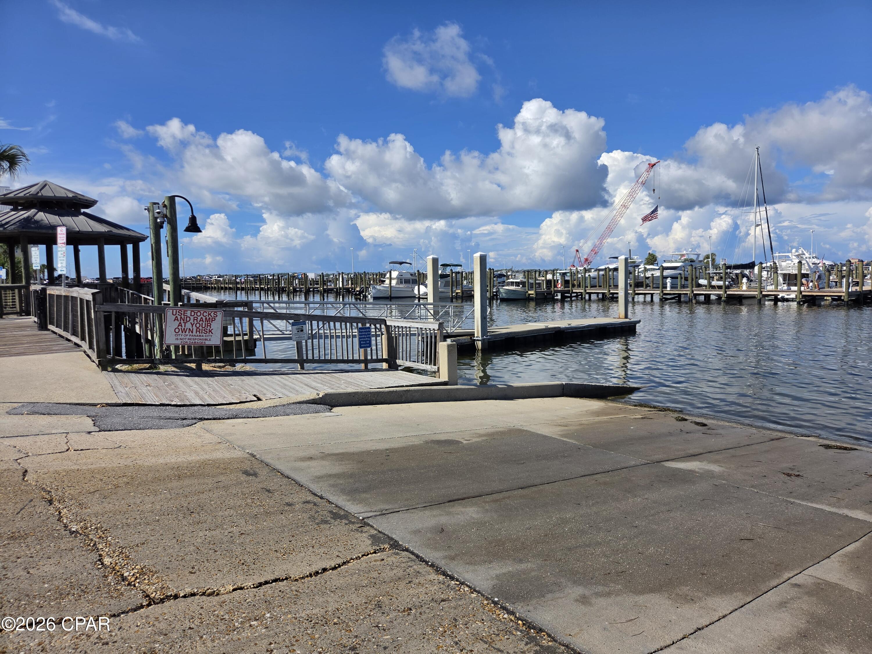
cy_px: 327
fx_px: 579
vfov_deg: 58.9
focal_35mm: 23
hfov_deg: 73.9
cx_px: 436
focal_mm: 5.4
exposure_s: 1/5717
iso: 80
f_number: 1.8
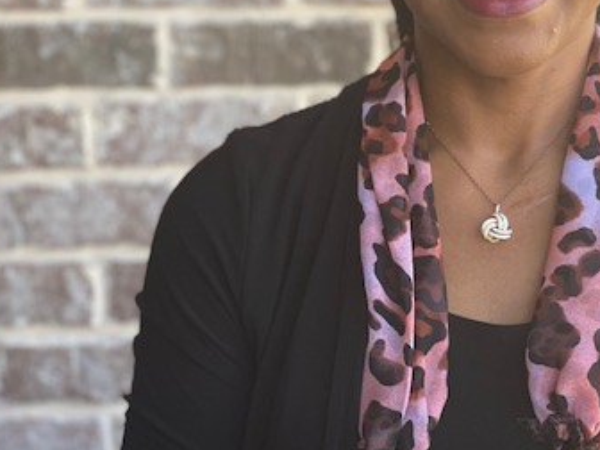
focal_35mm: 99
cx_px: 434
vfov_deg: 14.8
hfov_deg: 19.7
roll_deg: +0.4
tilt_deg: -8.6
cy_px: 64
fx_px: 1716
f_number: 2
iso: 50
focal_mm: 6
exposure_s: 1/122
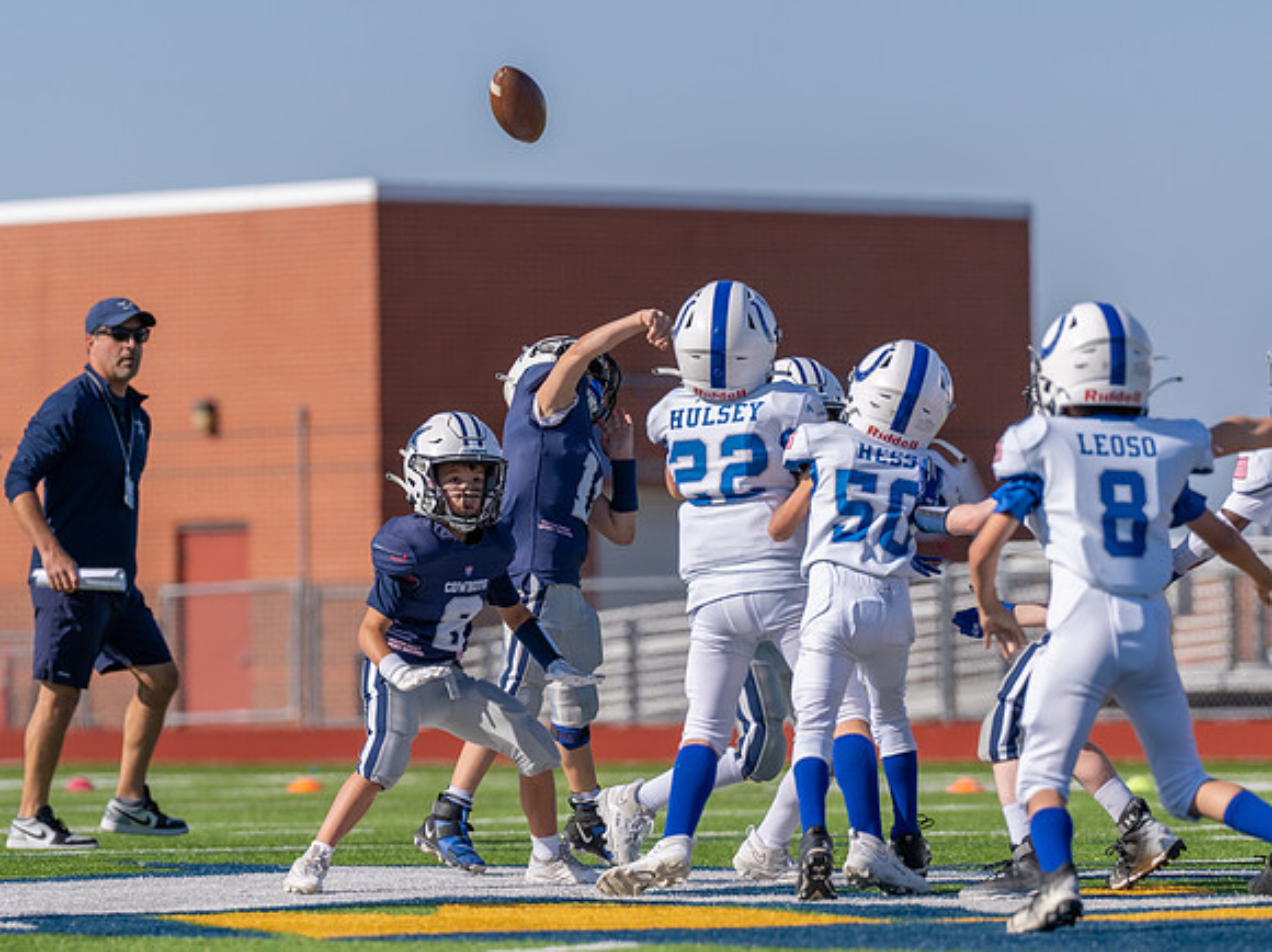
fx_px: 10681
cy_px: 625
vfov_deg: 5.1
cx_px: 496
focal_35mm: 291
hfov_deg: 6.8
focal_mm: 200
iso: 100
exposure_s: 1/2500
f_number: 3.5
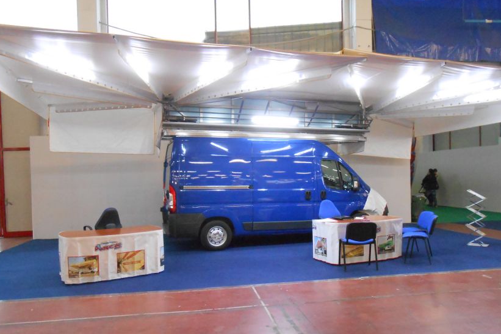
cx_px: 245
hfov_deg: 65.5
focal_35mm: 28
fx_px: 390
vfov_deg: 46.3
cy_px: 188
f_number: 3.5
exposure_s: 1/40
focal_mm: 4.6
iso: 800
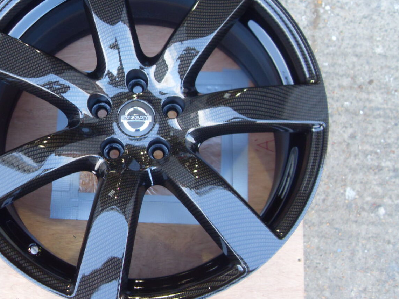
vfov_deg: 33.5
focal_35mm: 43
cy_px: 129
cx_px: 155
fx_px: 496
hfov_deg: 43.6
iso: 160
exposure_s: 1/45
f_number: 2.8
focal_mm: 6.3
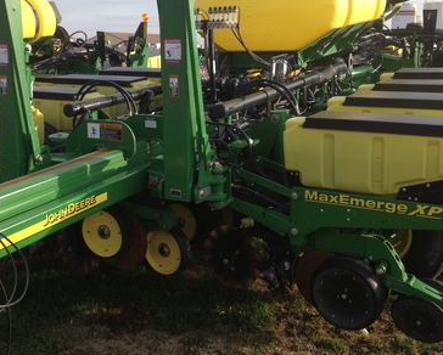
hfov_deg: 36.5
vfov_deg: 29.5
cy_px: 109
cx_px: 179
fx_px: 669
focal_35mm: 51
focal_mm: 4.28
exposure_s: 1/546
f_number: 2.4
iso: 50
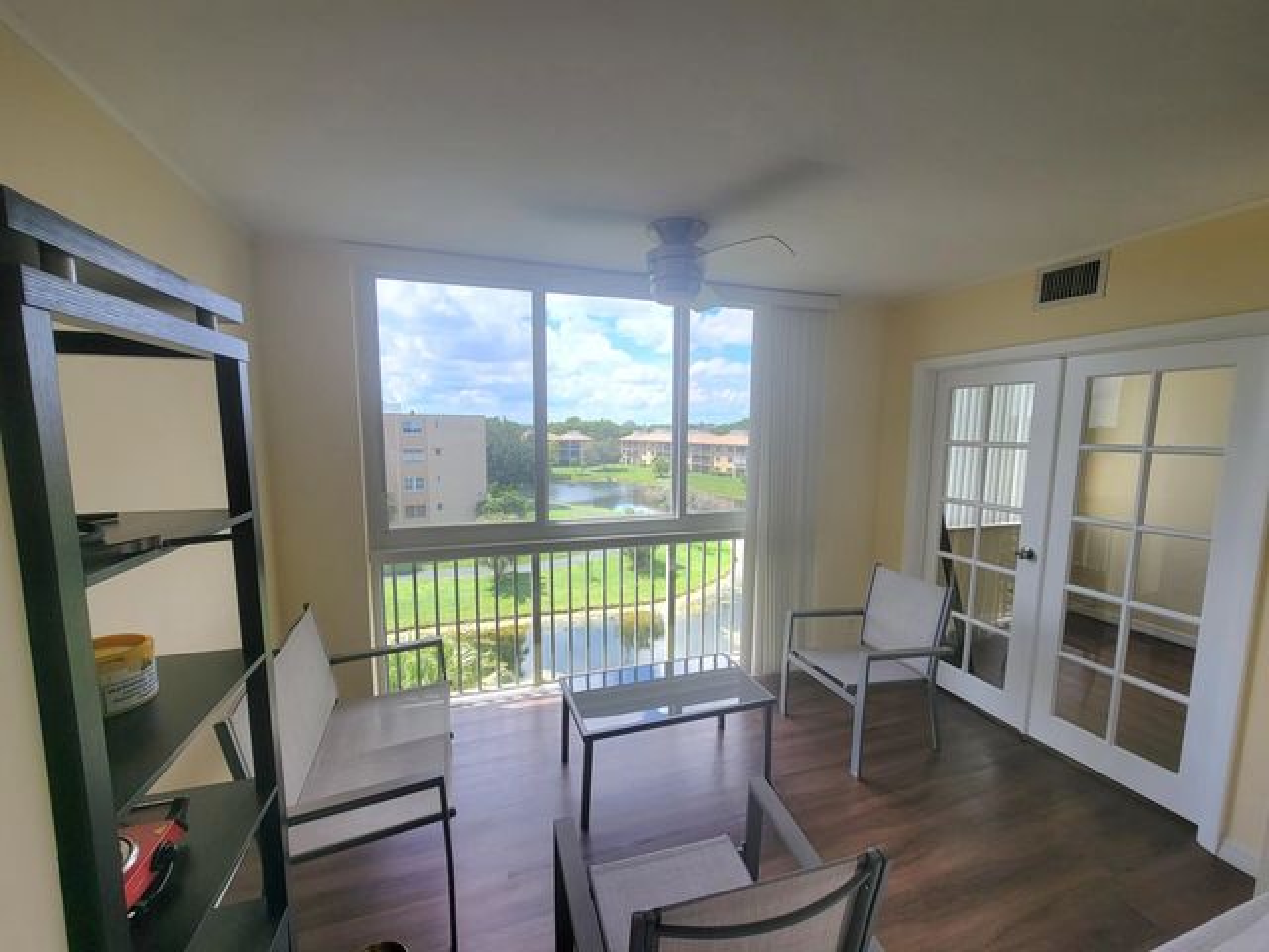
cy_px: 476
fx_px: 477
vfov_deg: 89.9
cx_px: 634
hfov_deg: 106.2
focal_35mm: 13
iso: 50
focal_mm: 2.2
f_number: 2.2
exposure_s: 1/385
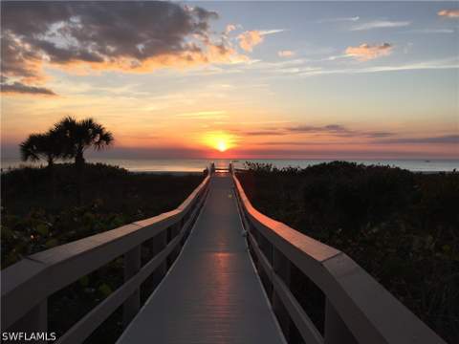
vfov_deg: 48.2
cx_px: 230
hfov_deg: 61.7
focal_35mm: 29
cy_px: 172
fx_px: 385
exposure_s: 1/807
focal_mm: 4.15
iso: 32
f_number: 2.2
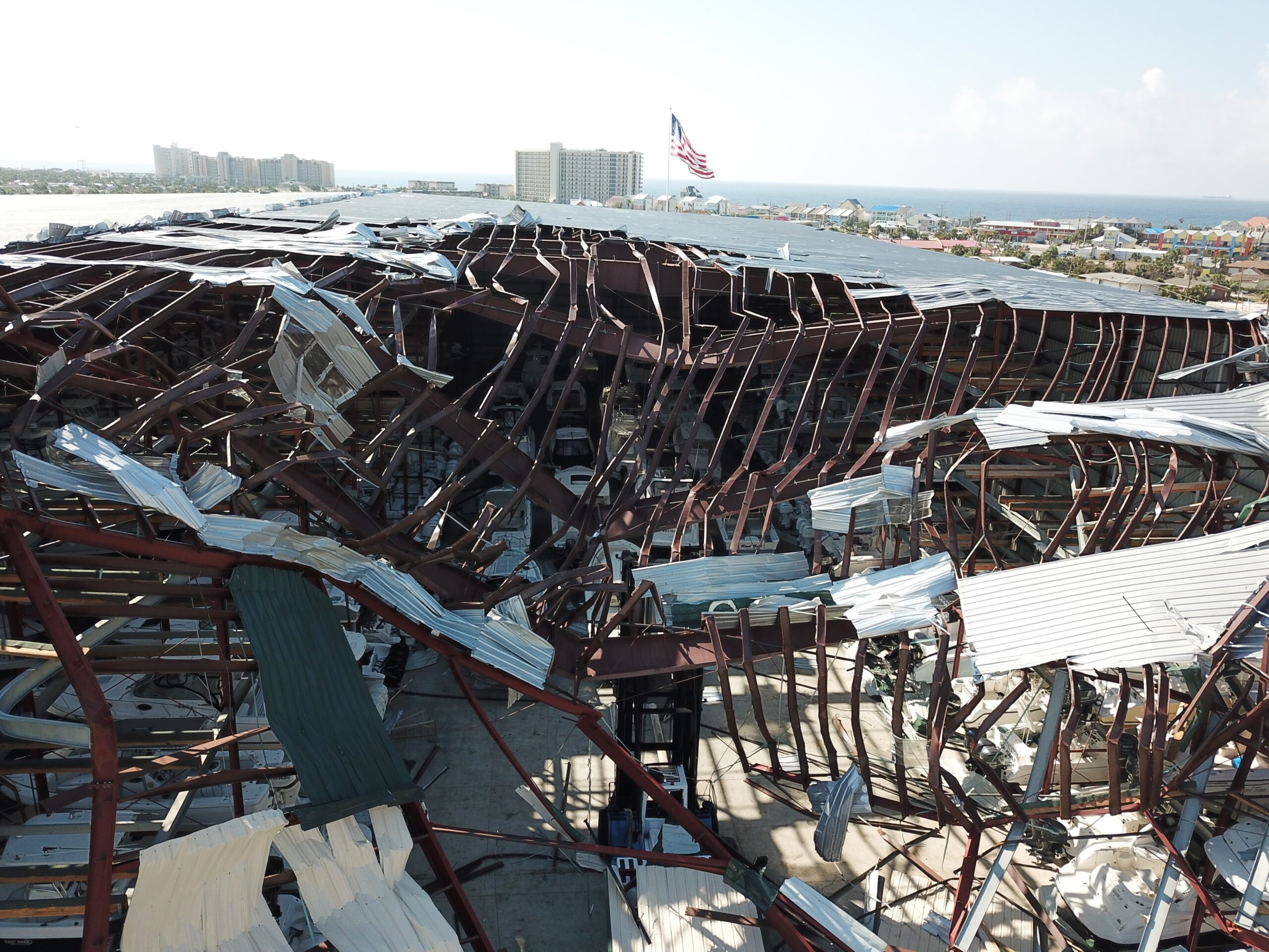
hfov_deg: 67.3
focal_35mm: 26
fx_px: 953
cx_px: 634
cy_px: 476
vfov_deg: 53.1
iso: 100
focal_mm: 4.73
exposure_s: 1/826
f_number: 2.2
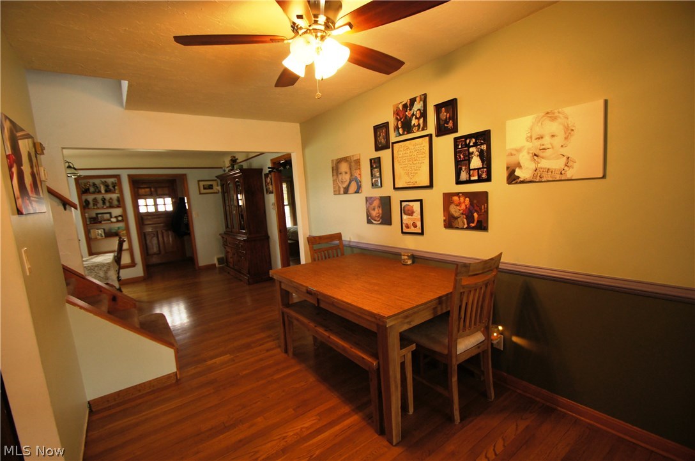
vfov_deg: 77.1
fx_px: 289
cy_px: 230
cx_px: 348
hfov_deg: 100.5
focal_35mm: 15
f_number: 3.5
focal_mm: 10
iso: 500
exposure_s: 1/30
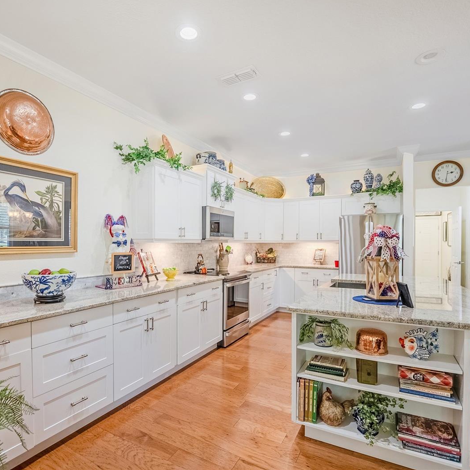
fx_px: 277
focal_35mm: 18
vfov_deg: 80.7
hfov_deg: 80.3
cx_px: 204
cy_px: 233
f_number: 3.5
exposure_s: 1/2500
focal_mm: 14
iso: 1600
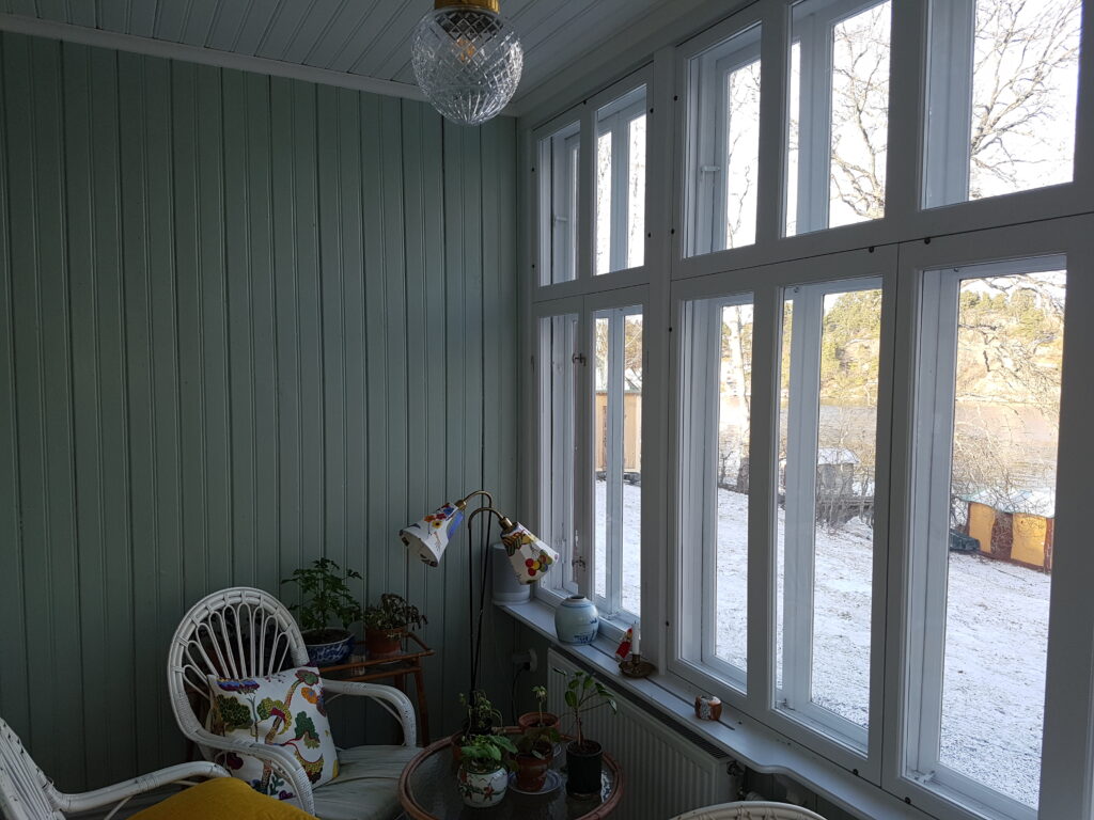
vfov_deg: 53.1
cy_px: 410
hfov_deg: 67.3
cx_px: 547
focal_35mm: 26
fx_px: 822
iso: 50
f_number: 1.7
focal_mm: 4.2
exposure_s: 1/253
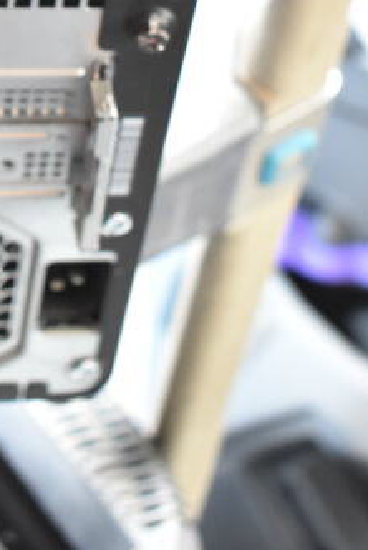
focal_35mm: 99
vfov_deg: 18.9
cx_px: -7
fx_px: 1515
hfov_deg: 13.6
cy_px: -186
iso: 1600
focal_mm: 24
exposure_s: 1/100
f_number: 5
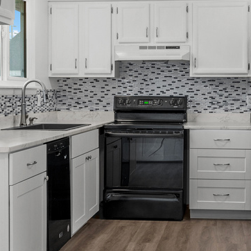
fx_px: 533
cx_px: 168
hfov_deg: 26.3
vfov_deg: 26.4
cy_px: 90
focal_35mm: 65
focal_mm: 27
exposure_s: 1/2.5
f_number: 8
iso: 500
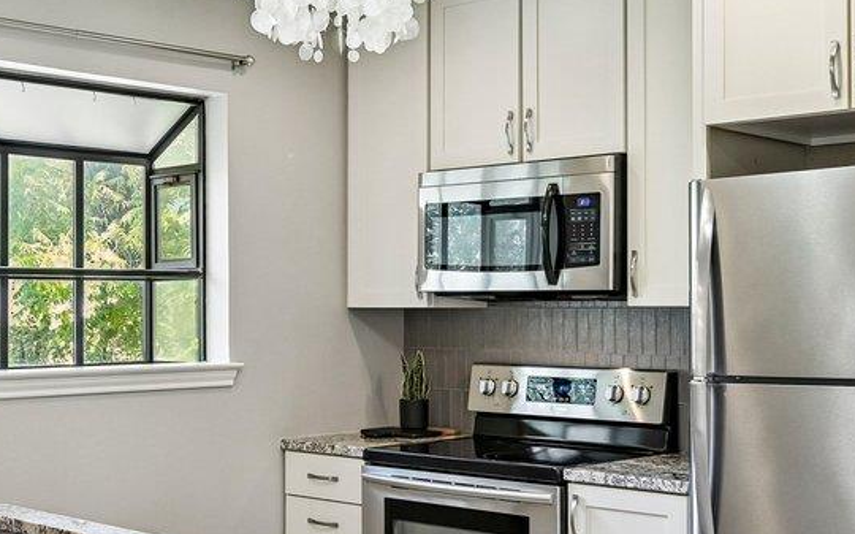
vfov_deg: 22.3
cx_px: 307
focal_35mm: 58
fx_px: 1351
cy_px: 311
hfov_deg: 34.9
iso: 400
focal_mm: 15
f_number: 5.6
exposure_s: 1/15
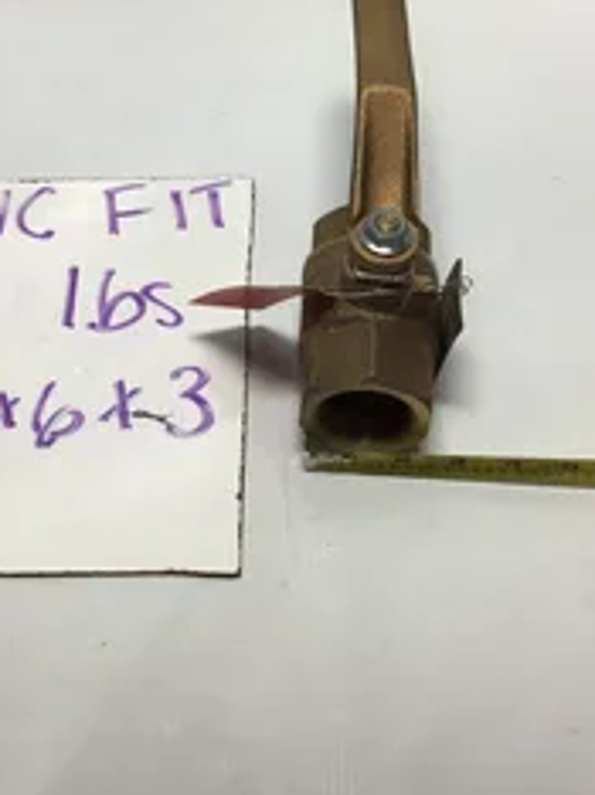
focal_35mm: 53
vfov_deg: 36.0
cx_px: 245
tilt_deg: -51.0
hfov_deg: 27.4
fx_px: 1217
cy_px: 296
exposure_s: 1/240
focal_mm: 3.3
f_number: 2.4
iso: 25
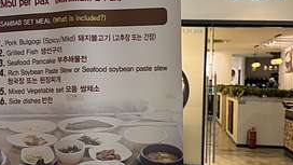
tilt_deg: -1.8
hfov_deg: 41.3
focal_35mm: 50
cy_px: 88
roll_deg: -1.8
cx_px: 162
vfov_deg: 23.9
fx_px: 388
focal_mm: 5.96
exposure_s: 1/50
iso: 250
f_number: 1.6
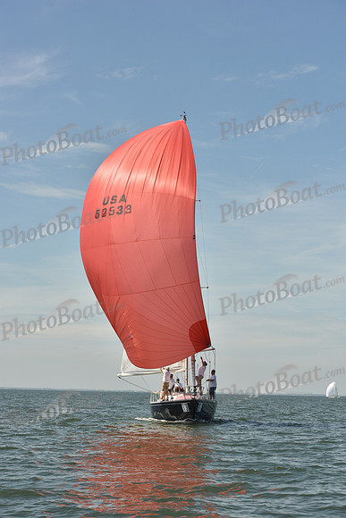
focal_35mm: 70
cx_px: 173
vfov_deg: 28.8
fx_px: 1008
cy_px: 259
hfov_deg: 19.5
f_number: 10
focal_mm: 70
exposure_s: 1/1000
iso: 320
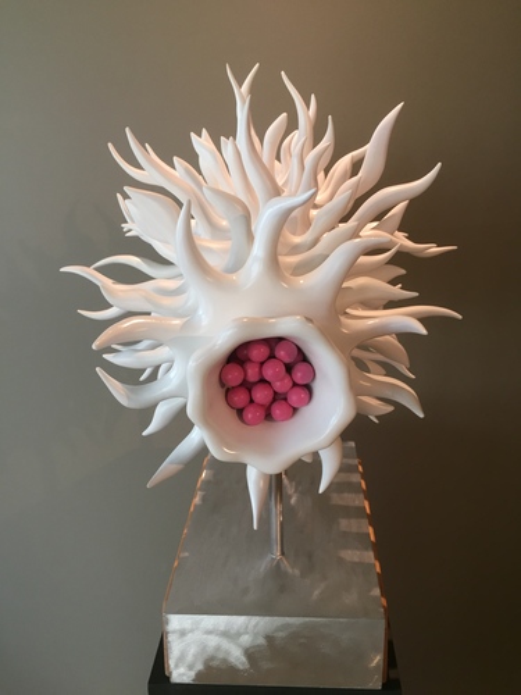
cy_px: 348
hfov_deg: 48.2
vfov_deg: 61.7
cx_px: 260
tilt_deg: -17.7
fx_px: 582
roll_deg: +2.0
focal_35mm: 29
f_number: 2.2
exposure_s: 1/30
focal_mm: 4.15
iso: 80
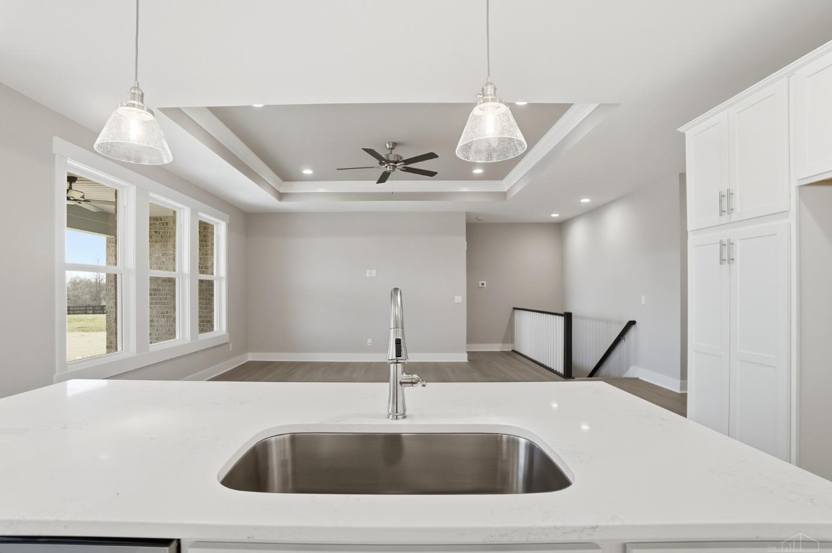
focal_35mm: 16
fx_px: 369
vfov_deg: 73.6
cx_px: 399
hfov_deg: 96.7
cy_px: 285
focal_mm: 10
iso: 100
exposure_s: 1/250
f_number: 4
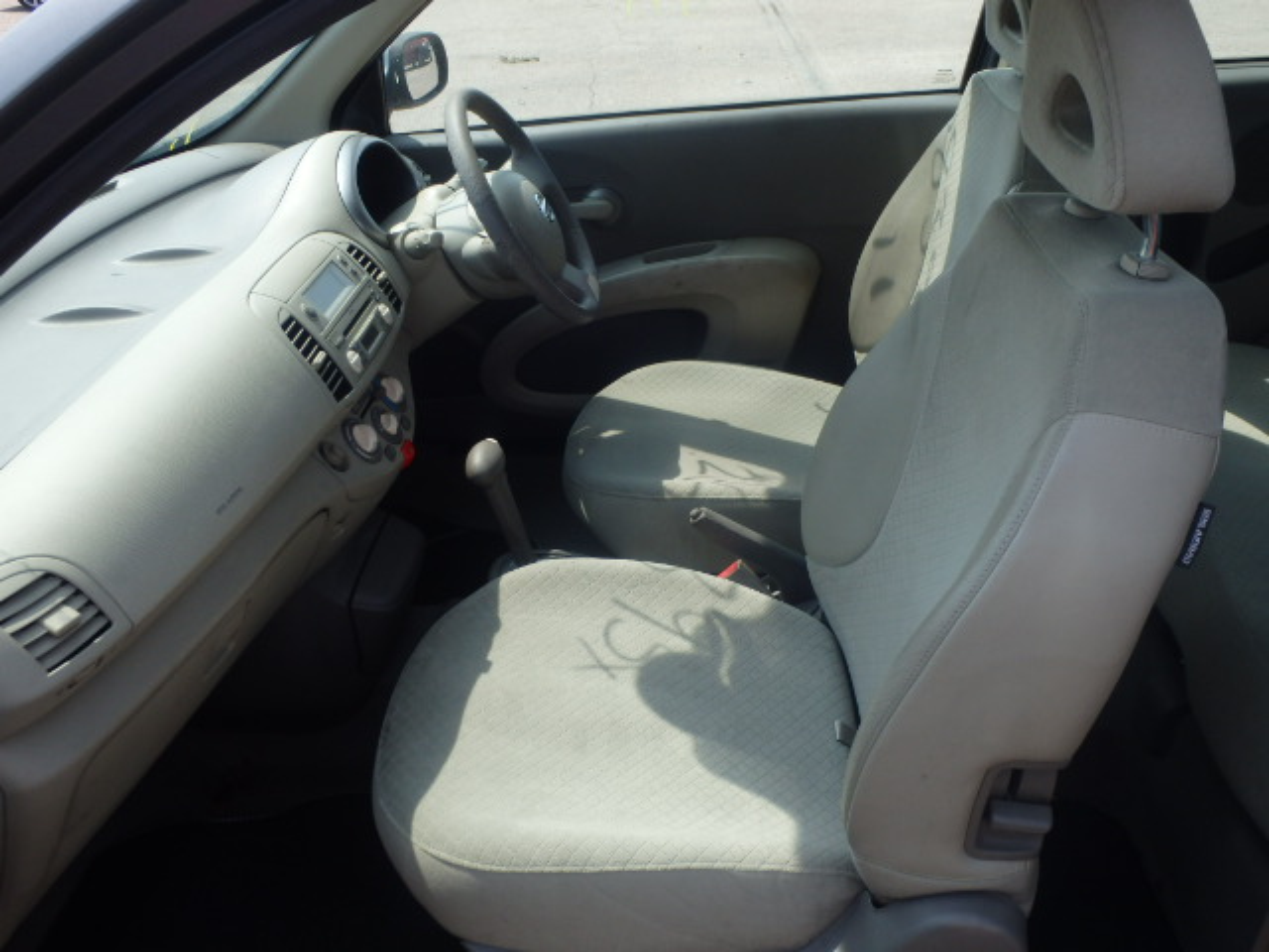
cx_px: 634
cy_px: 476
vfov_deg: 46.8
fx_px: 1100
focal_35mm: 30
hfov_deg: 60.0
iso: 125
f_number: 4.1
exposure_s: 1/400
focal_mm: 5.4
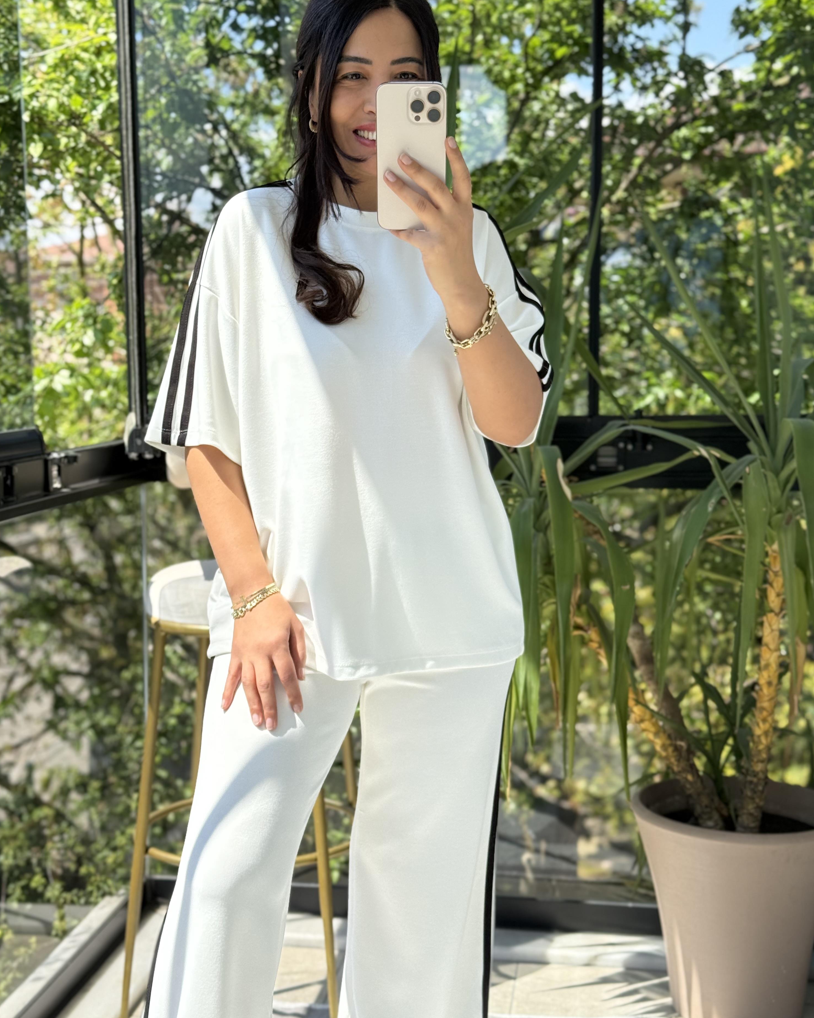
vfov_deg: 36.6
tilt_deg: -21.2
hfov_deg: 29.7
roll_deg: -0.1
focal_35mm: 51
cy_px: 478
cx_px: 412
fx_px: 1536
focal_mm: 6.76
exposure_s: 1/855
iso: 80
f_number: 1.78
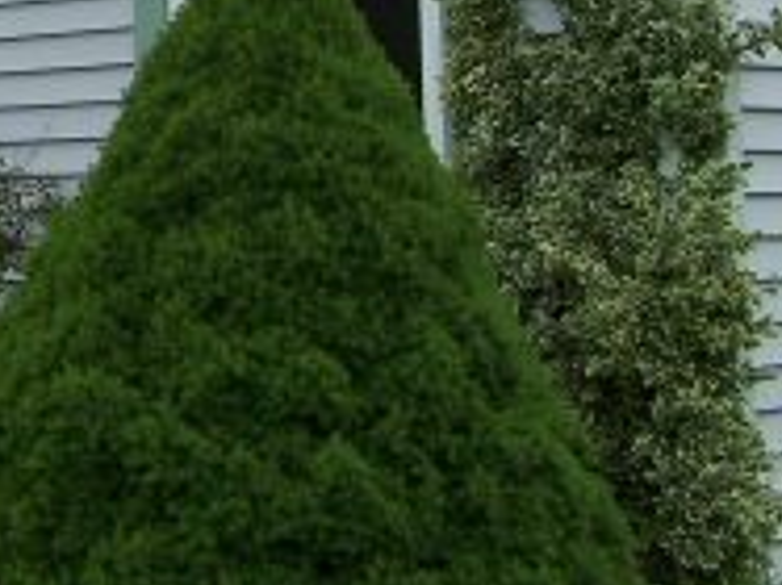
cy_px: -234
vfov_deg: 11.7
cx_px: -234
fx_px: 2754
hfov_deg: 15.4
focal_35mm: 122
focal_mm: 6.3
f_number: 4
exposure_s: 1/750
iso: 80
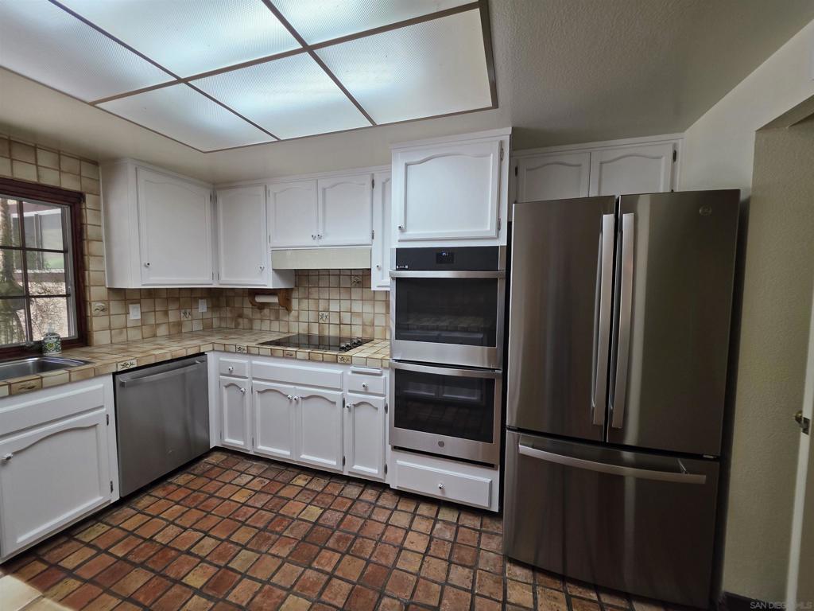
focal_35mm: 13
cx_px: 407
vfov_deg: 89.9
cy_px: 306
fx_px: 306
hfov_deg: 106.2
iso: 100
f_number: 1.9
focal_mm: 2.2
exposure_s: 1/120
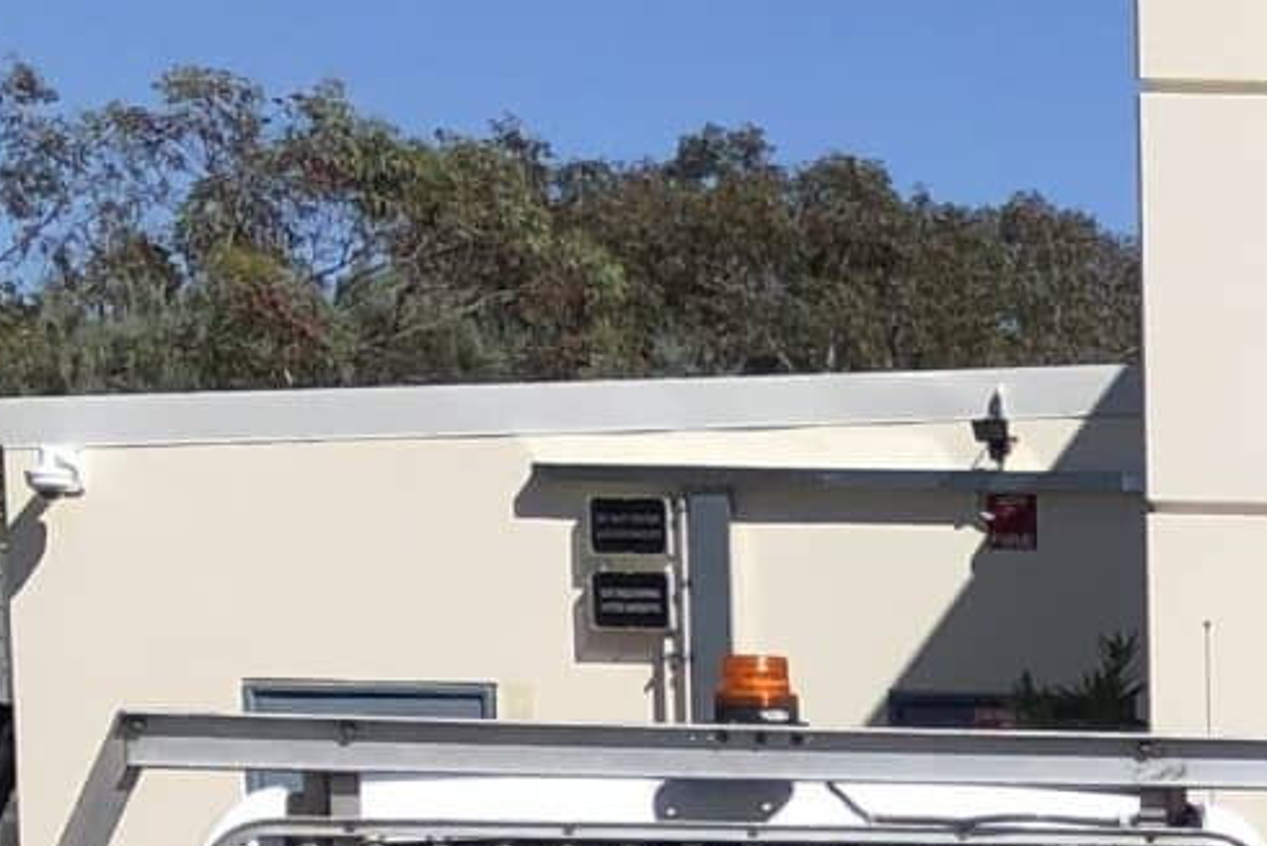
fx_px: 5351
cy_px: 1464
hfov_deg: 11.0
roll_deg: +0.1
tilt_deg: -5.5
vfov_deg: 8.7
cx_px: 3188
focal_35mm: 152
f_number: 1.8
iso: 20
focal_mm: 3.99
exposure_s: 1/3690
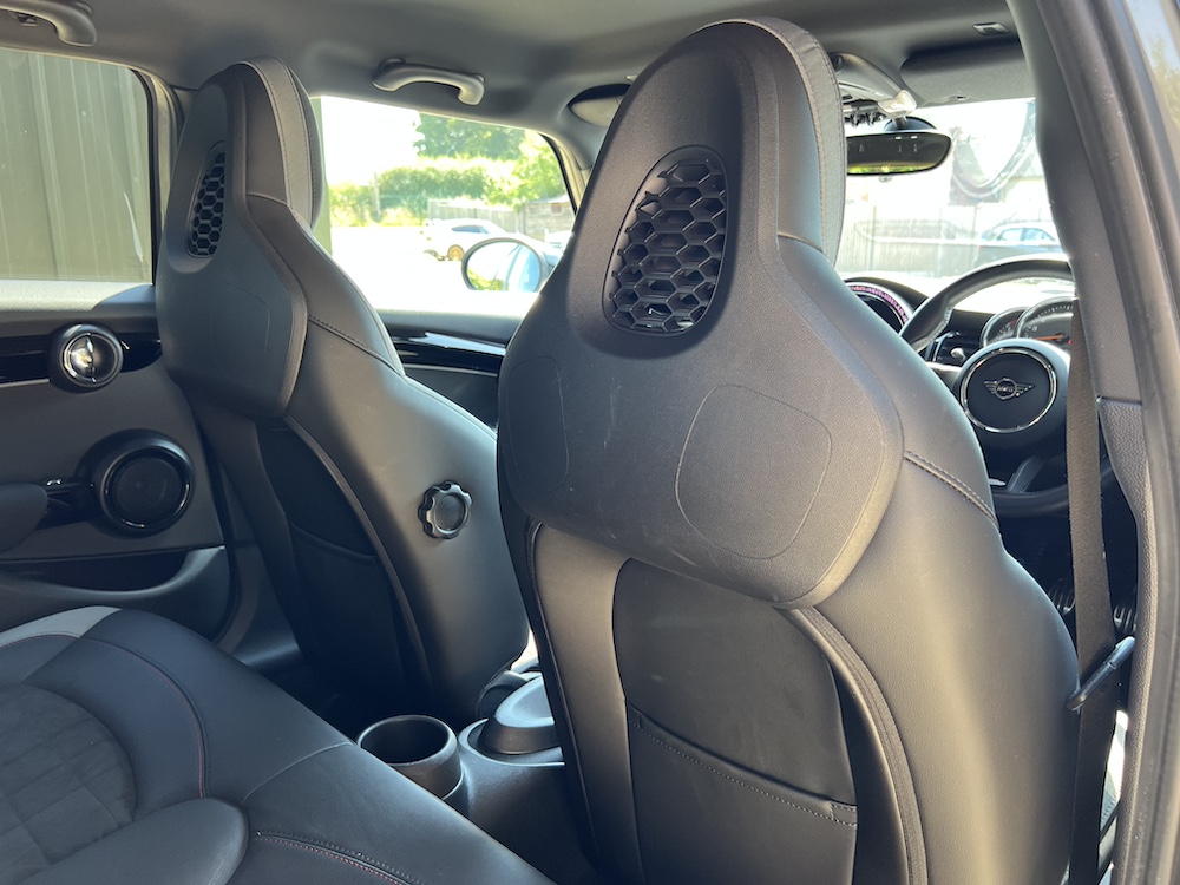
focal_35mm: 26
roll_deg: +0.8
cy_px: 442
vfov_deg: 53.1
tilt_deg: -14.2
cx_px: 590
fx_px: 886
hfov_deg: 67.3
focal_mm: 5.7
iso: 125
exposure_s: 1/121
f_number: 1.5
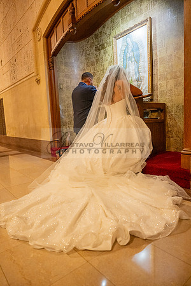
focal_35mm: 24
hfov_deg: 53.1
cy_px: 143
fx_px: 191
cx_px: 96
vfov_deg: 73.7
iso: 2000
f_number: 3.2
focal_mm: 24
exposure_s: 1/200
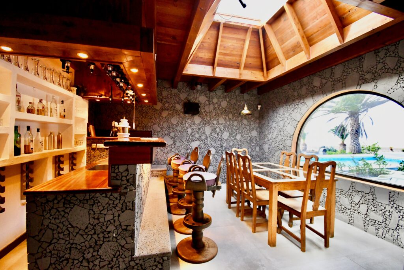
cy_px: 135
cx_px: 202
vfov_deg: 77.3
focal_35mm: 15
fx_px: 168
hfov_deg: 100.4
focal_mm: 10
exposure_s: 1/125
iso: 2500
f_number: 4.5
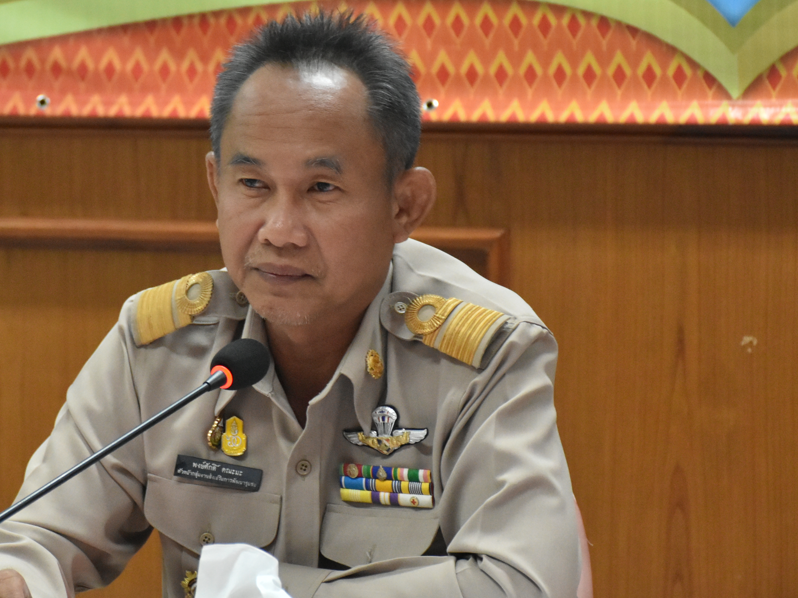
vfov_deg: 8.3
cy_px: 323
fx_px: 4121
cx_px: 237
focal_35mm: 179
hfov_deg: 11.0
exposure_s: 1/160
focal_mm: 75
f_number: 5
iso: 2500
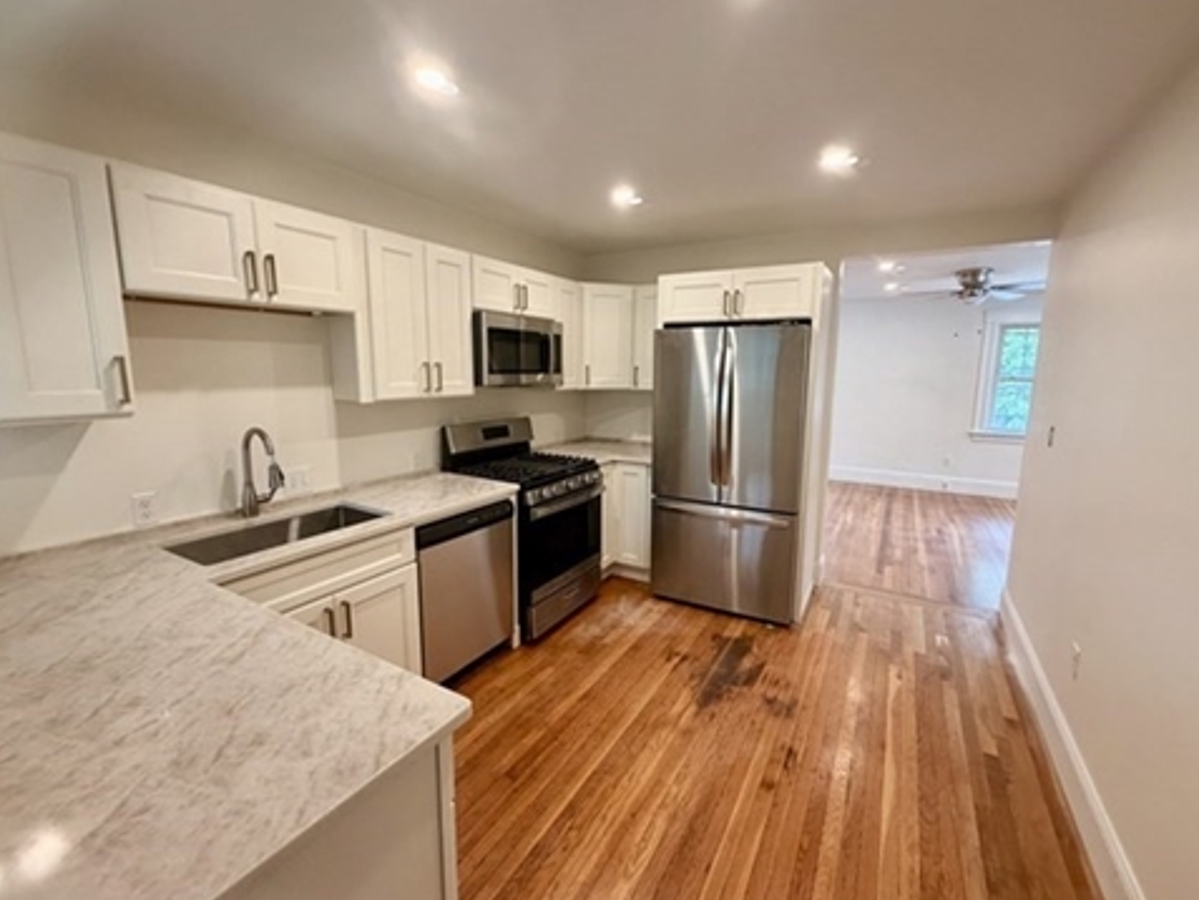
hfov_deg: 98.1
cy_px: 444
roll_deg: -0.2
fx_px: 520
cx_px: 615
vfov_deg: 81.8
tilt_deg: -9.0
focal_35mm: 15
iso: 320
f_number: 2.2
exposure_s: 1/120
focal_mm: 2.22
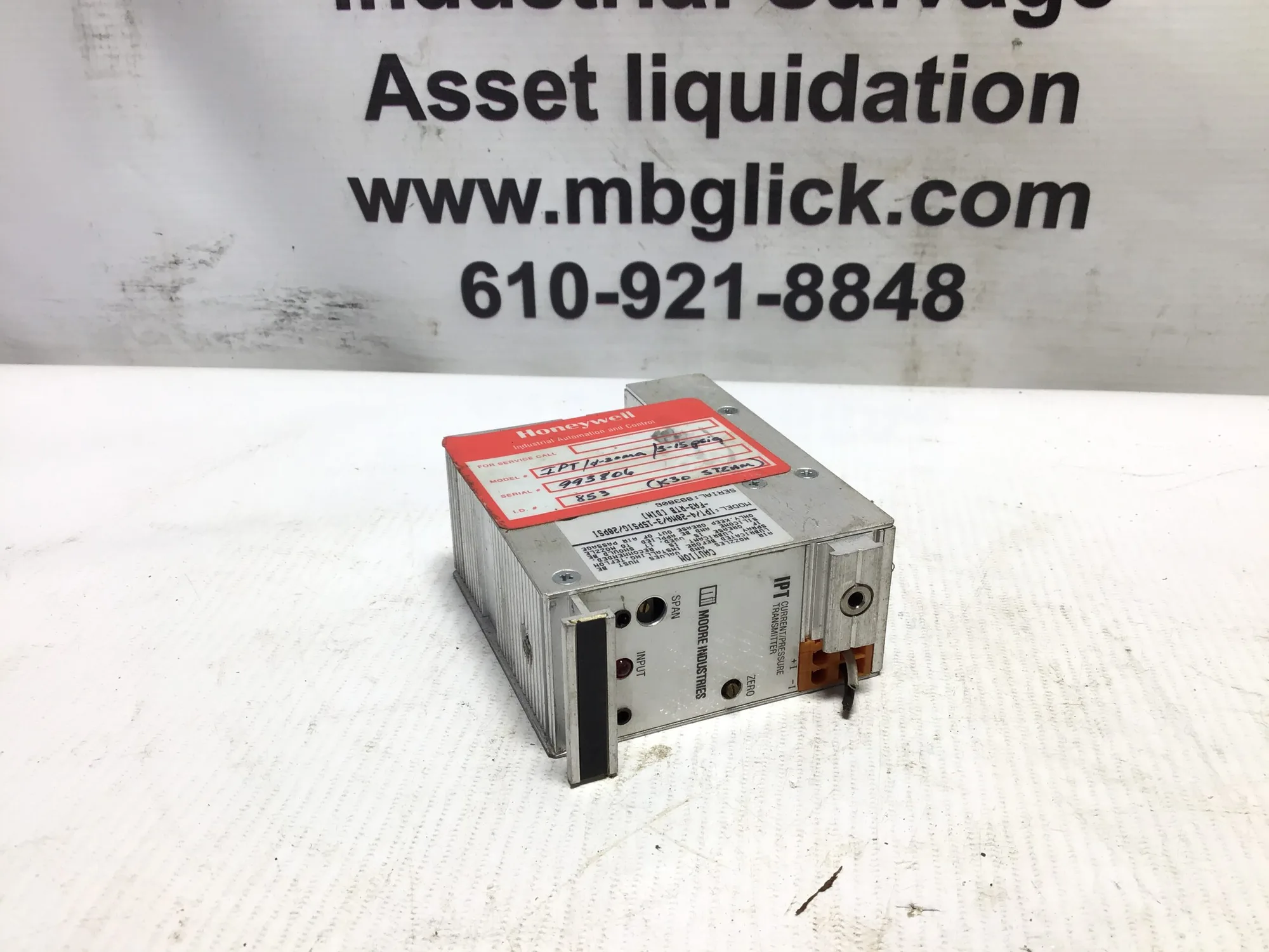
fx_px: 1136
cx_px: 634
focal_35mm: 31
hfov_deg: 58.4
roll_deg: -0.3
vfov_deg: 45.4
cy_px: 476
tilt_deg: -25.5
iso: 25
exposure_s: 1/124
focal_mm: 3.3
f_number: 2.4
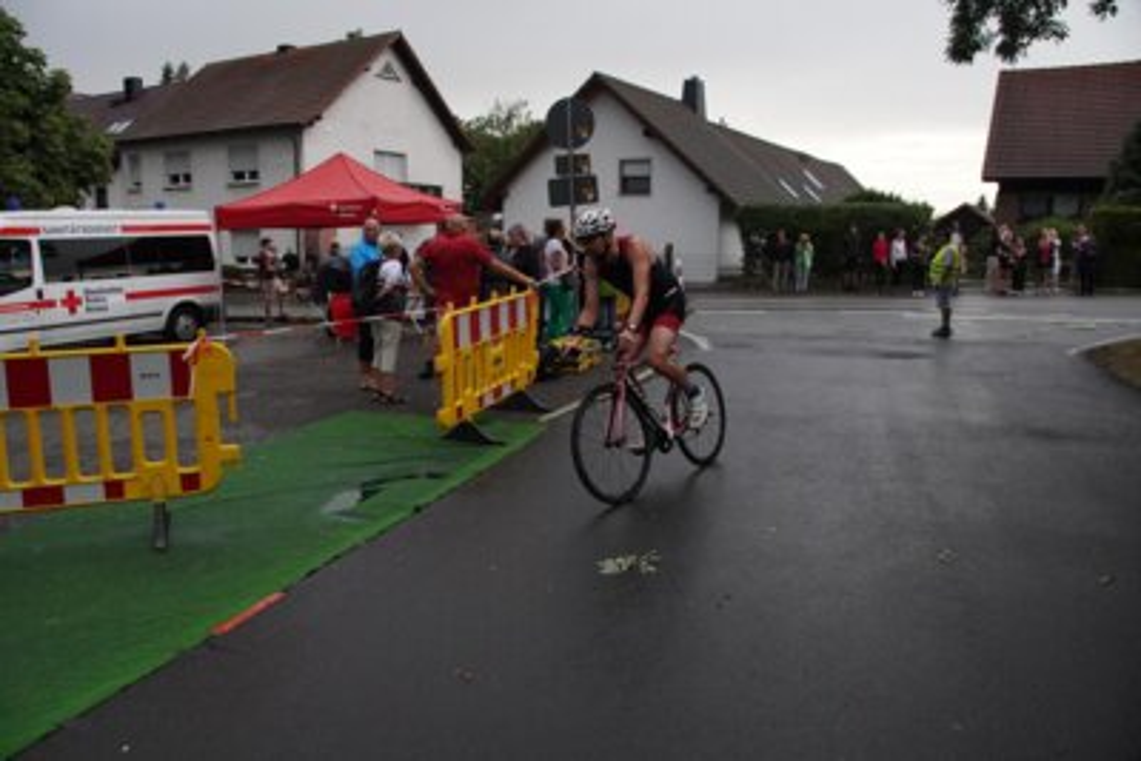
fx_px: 856
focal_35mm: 27
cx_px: 570
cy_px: 380
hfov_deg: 67.4
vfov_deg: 48.0
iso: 1600
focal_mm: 18
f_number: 6.3
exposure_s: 1/640
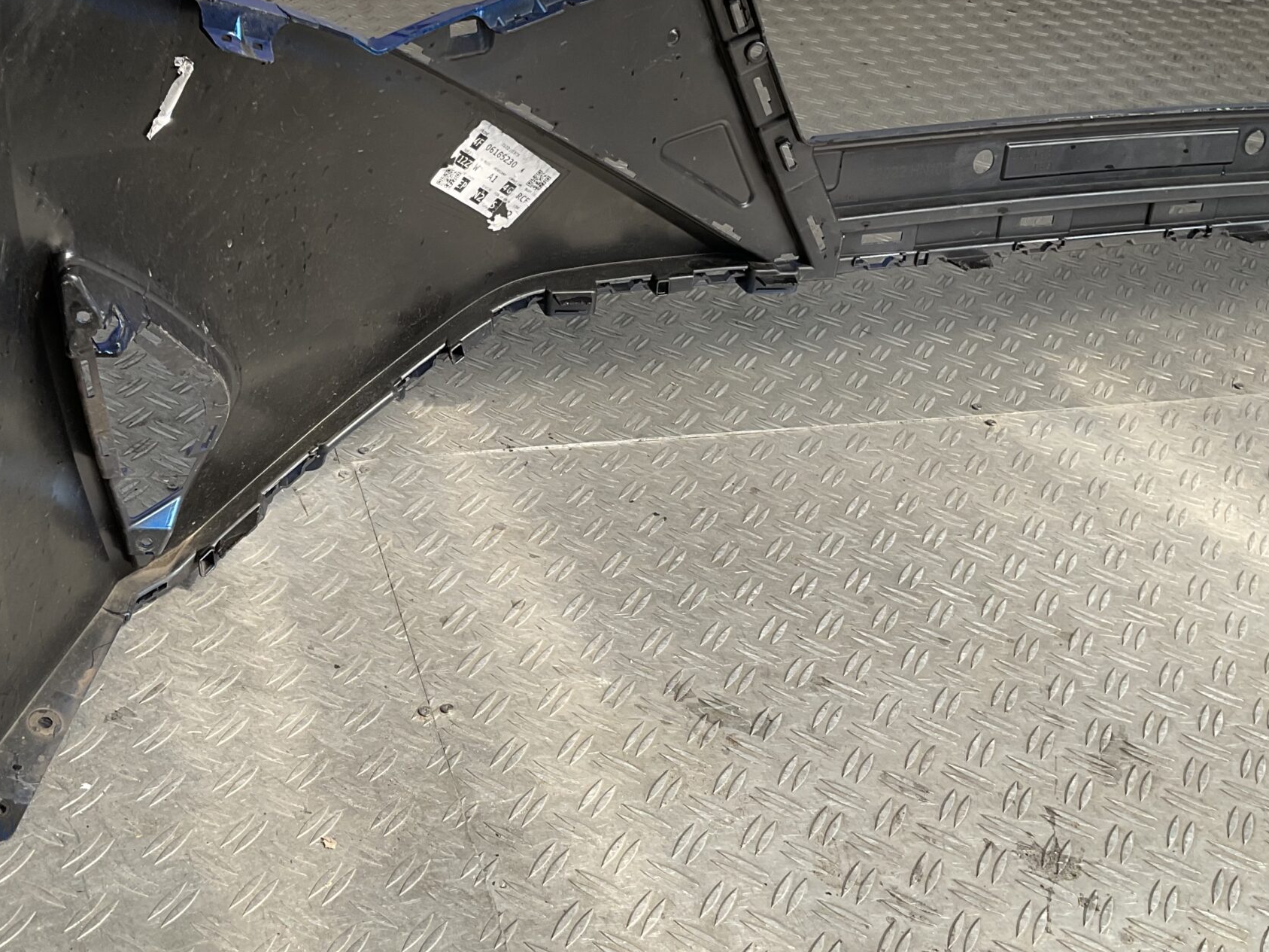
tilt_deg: -30.2
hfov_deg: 42.7
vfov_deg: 32.8
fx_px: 1613
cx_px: 496
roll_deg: -6.8
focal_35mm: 44
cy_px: 387
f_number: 1.8
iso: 16
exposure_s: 1/422
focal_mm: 3
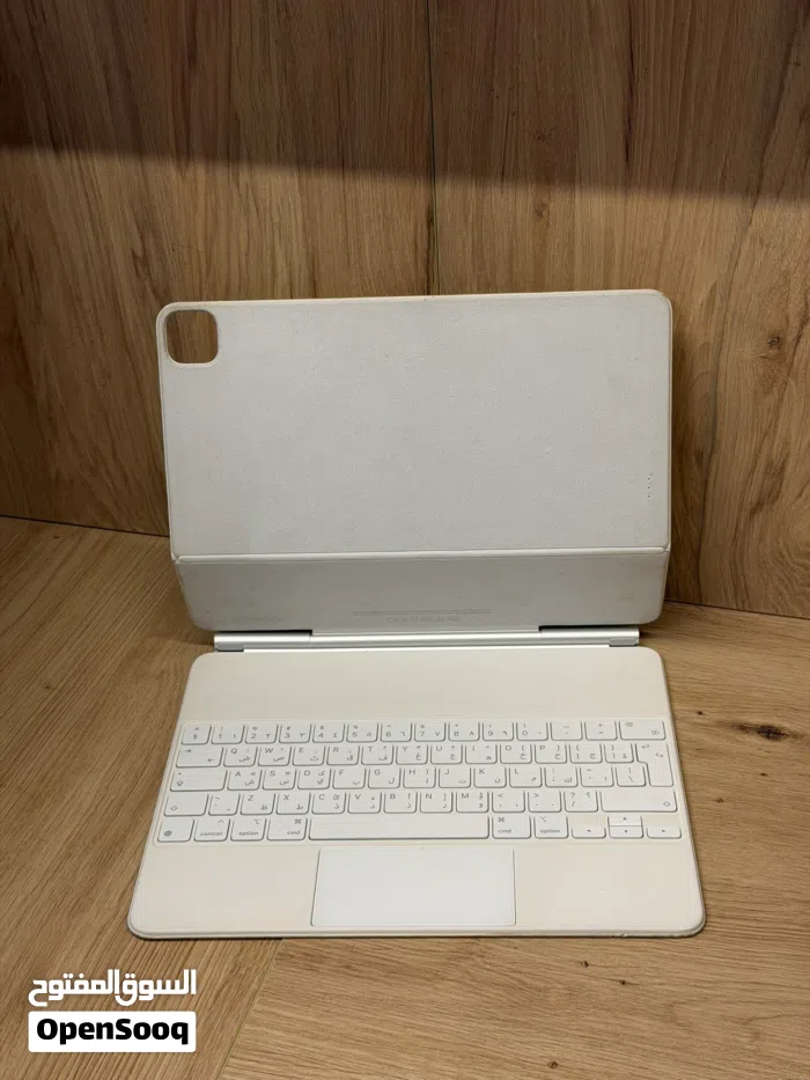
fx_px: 1497
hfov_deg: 30.3
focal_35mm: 48
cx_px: 405
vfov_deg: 39.7
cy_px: 540
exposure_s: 1/50
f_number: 1.78
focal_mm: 6.76
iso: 50
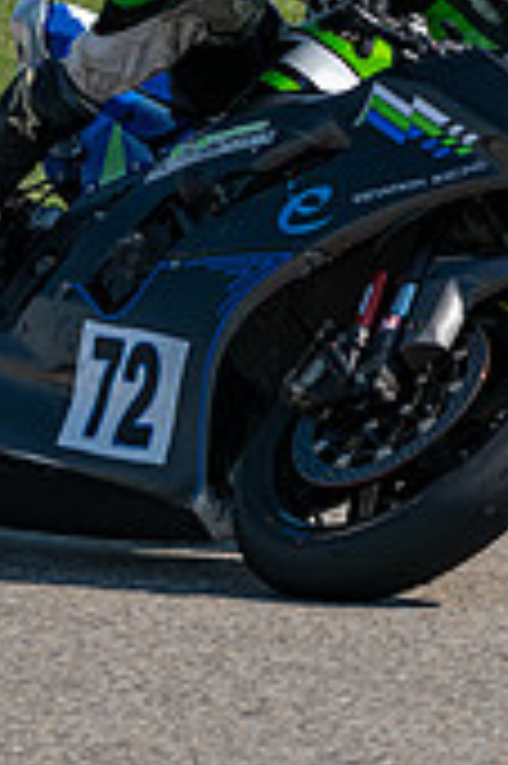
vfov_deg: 3.4
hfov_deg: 2.2
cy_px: 25
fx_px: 13022
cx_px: 544
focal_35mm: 614
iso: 500
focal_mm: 180
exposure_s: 1/1250
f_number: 11
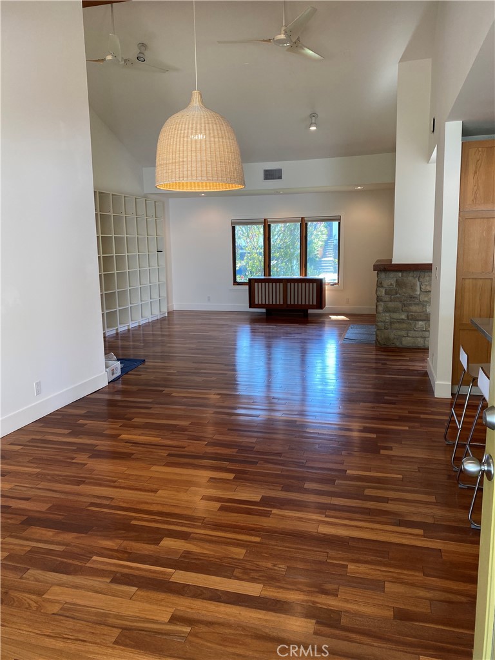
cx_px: 248
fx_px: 496
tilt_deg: -7.9
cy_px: 330
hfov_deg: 53.1
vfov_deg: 67.3
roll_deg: +0.0
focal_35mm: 26
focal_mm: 4.25
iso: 64
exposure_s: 1/120
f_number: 1.8
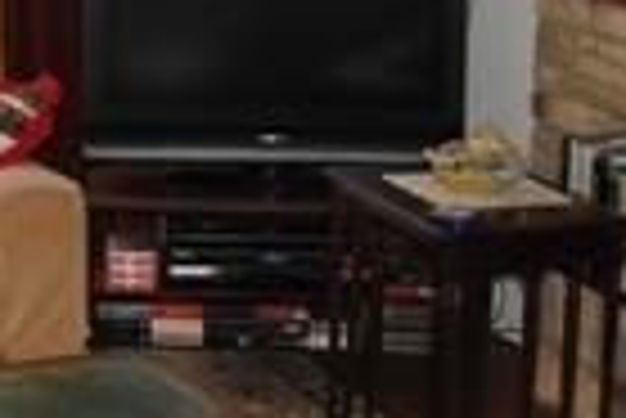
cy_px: -85
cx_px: -14
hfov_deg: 16.1
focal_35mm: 124
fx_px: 2158
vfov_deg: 10.9
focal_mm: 18
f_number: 4
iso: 400
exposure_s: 1/60
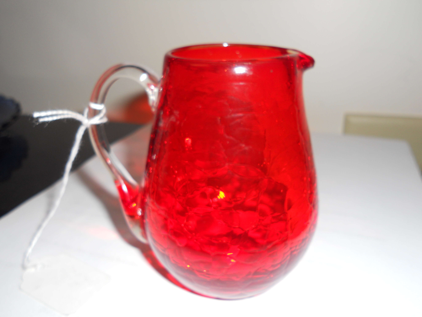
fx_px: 390
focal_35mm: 32
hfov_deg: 56.8
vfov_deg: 44.2
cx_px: 211
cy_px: 158
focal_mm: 5.8
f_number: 8.8
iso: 80
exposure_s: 1/25
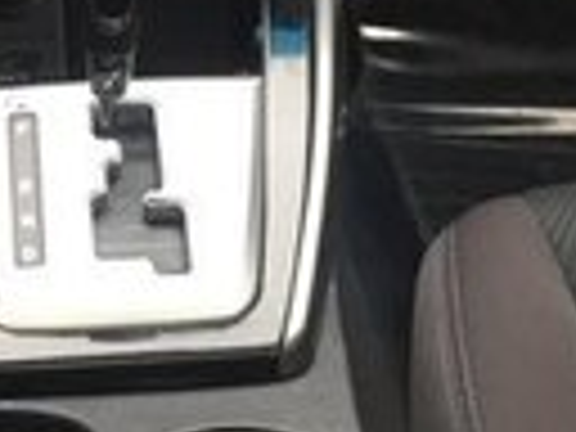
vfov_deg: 9.7
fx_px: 2479
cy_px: -178
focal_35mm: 149
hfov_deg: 13.1
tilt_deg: -25.0
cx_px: 27
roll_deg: +0.3
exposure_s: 1/33
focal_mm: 4.15
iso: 40
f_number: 2.2
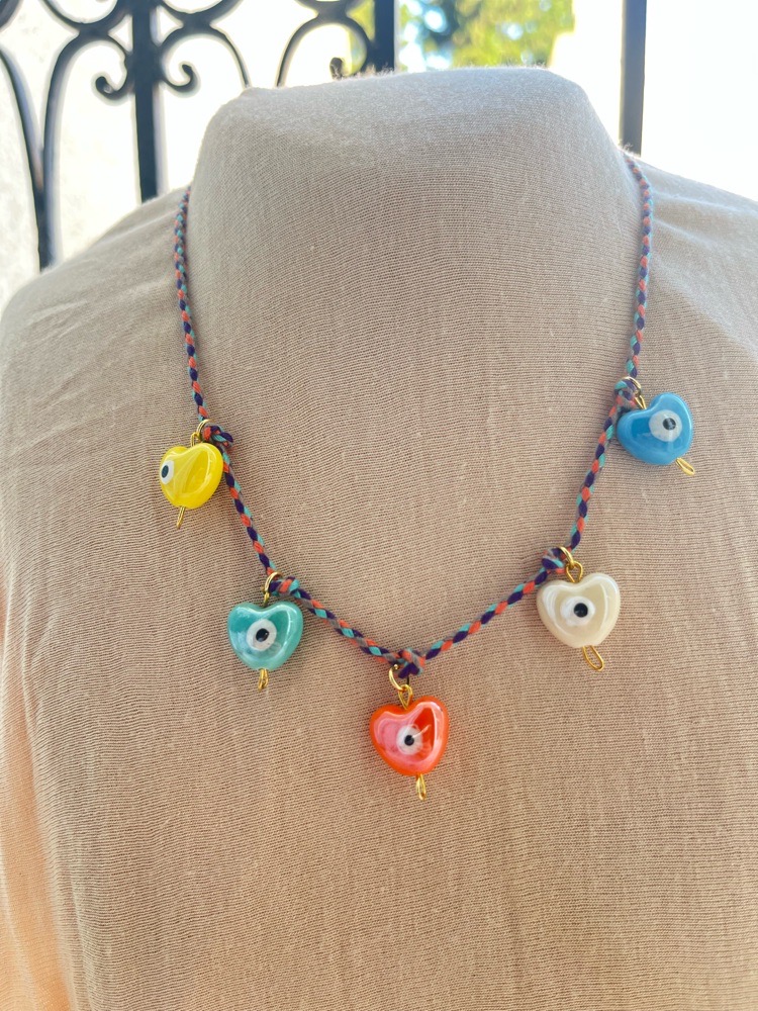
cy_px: 506
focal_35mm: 26
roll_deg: +1.6
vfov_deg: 67.3
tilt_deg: -10.7
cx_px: 379
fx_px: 759
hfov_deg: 53.1
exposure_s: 1/67
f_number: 1.6
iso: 125
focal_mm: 5.1
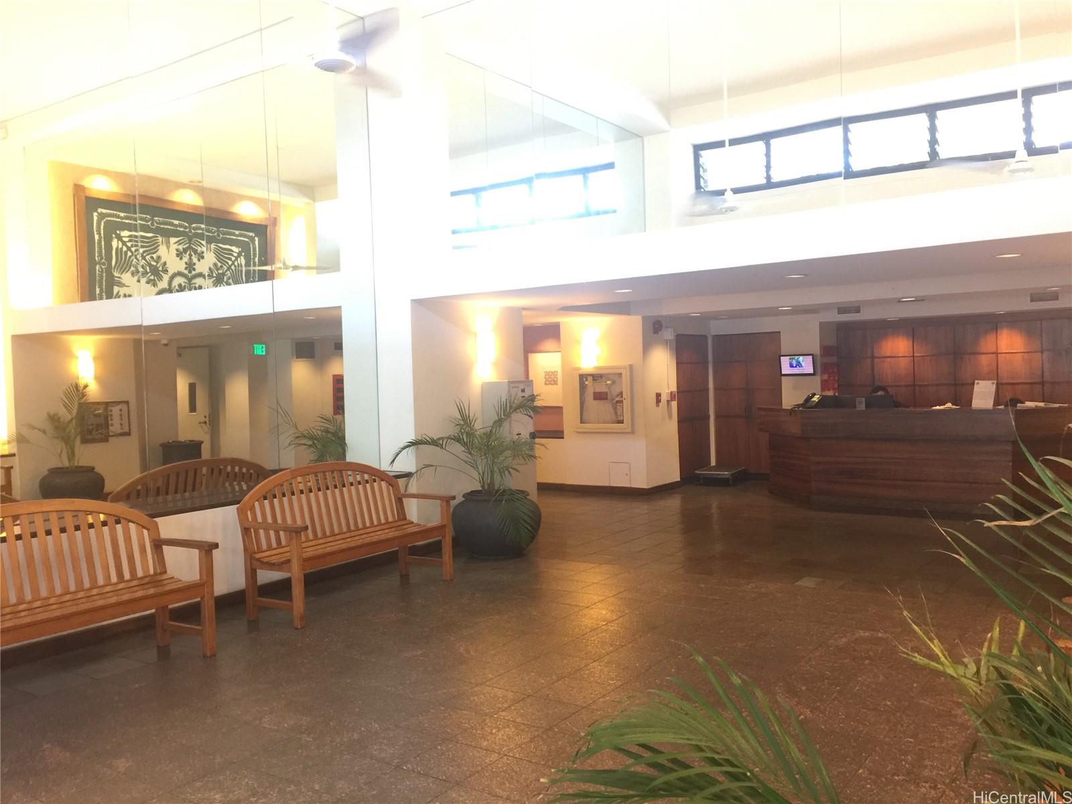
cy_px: 402
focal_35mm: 29
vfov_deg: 48.2
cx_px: 536
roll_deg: +1.4
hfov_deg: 61.7
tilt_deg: -1.2
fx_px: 898
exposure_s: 1/15
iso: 100
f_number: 2.2
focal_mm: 4.15
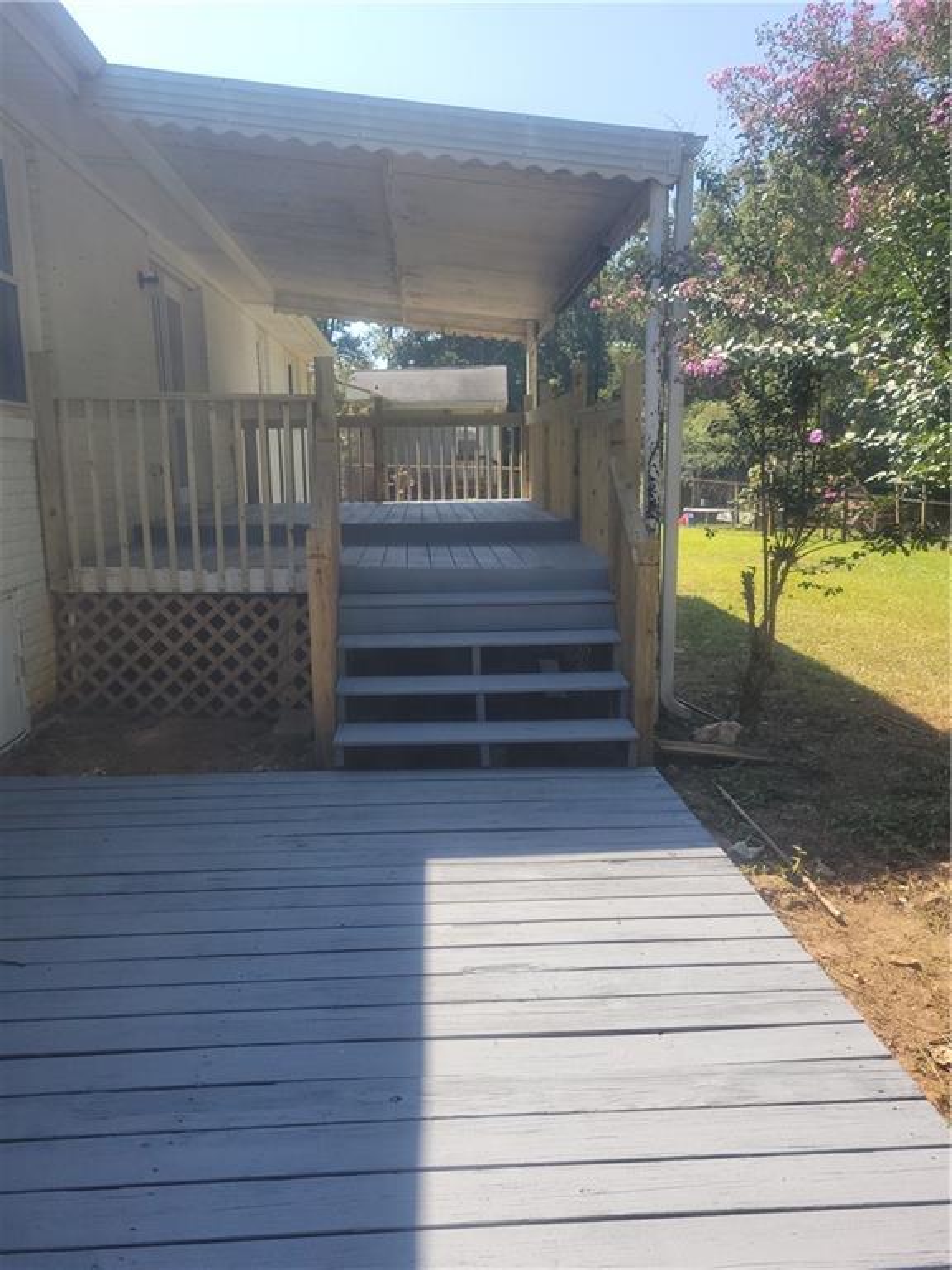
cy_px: 635
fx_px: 953
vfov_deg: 67.3
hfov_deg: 53.1
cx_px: 476
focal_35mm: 26
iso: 40
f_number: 1.8
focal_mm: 5.4
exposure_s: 1/1145
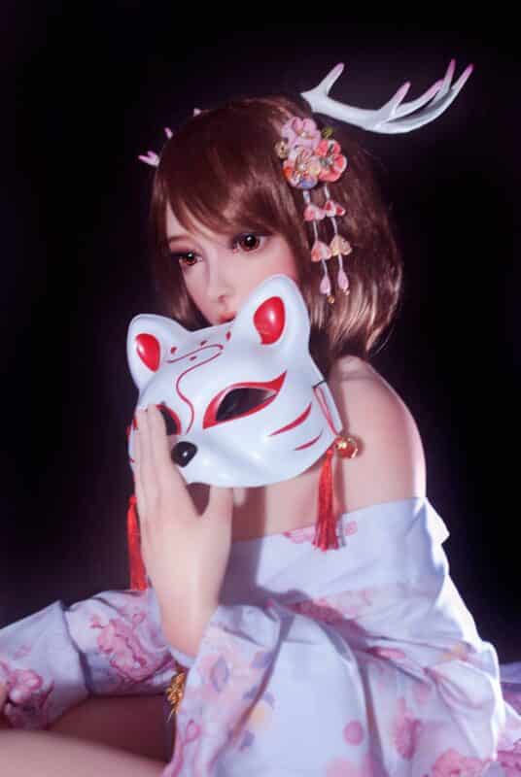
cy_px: 388
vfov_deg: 13.0
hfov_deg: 8.7
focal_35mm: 158
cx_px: 260
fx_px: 3407
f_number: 5.6
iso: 500
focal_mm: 105
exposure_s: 1/30
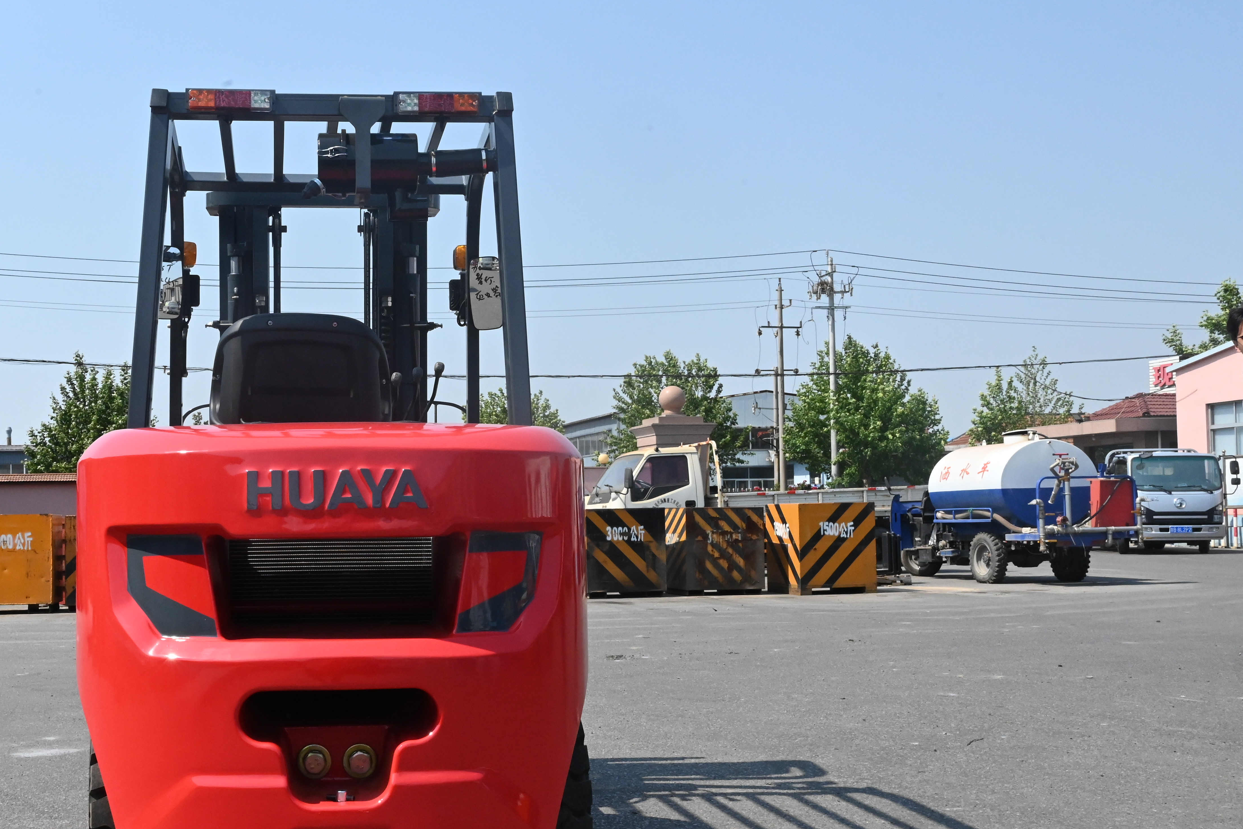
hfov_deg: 43.2
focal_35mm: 45
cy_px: 473
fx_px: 1543
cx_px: 404
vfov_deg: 30.0
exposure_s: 1/1250
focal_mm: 32.5
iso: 2500
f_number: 18
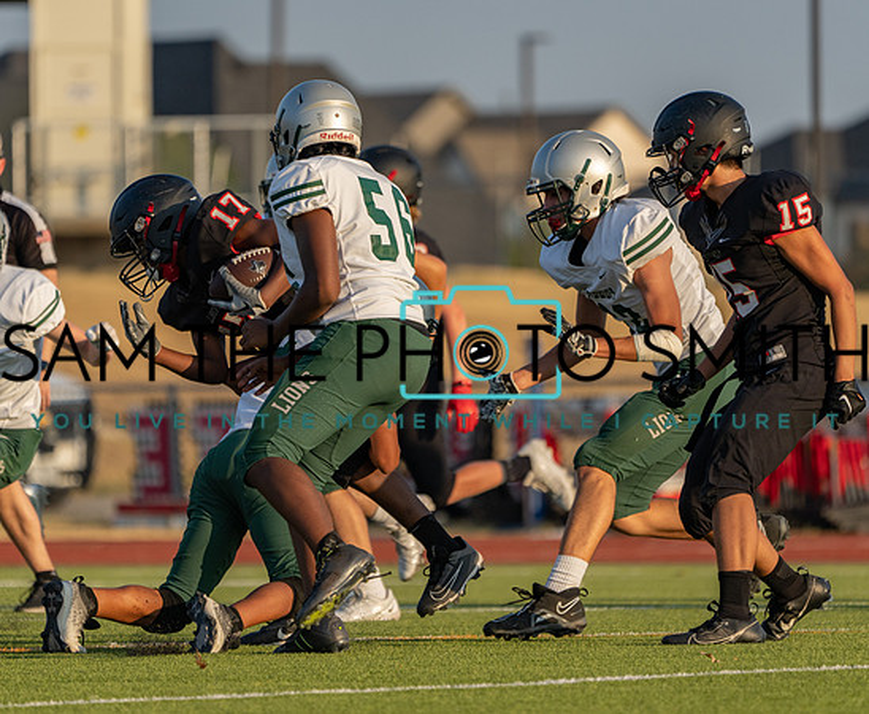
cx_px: 411
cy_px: 325
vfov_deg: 3.1
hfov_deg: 3.8
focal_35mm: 505
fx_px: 13116
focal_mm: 400
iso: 320
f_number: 5.6
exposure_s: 1/1250
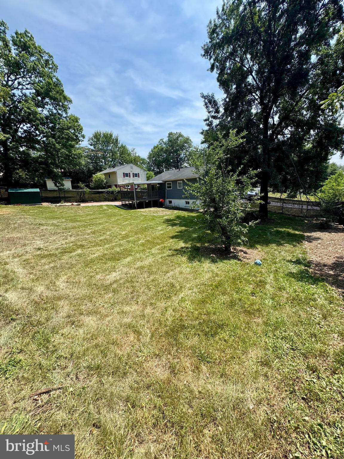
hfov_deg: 85.7
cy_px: 230
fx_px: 186
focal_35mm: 14
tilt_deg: -11.9
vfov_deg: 102.1
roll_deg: +2.5
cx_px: 172
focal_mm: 2.22
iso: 50
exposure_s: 1/968
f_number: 2.2
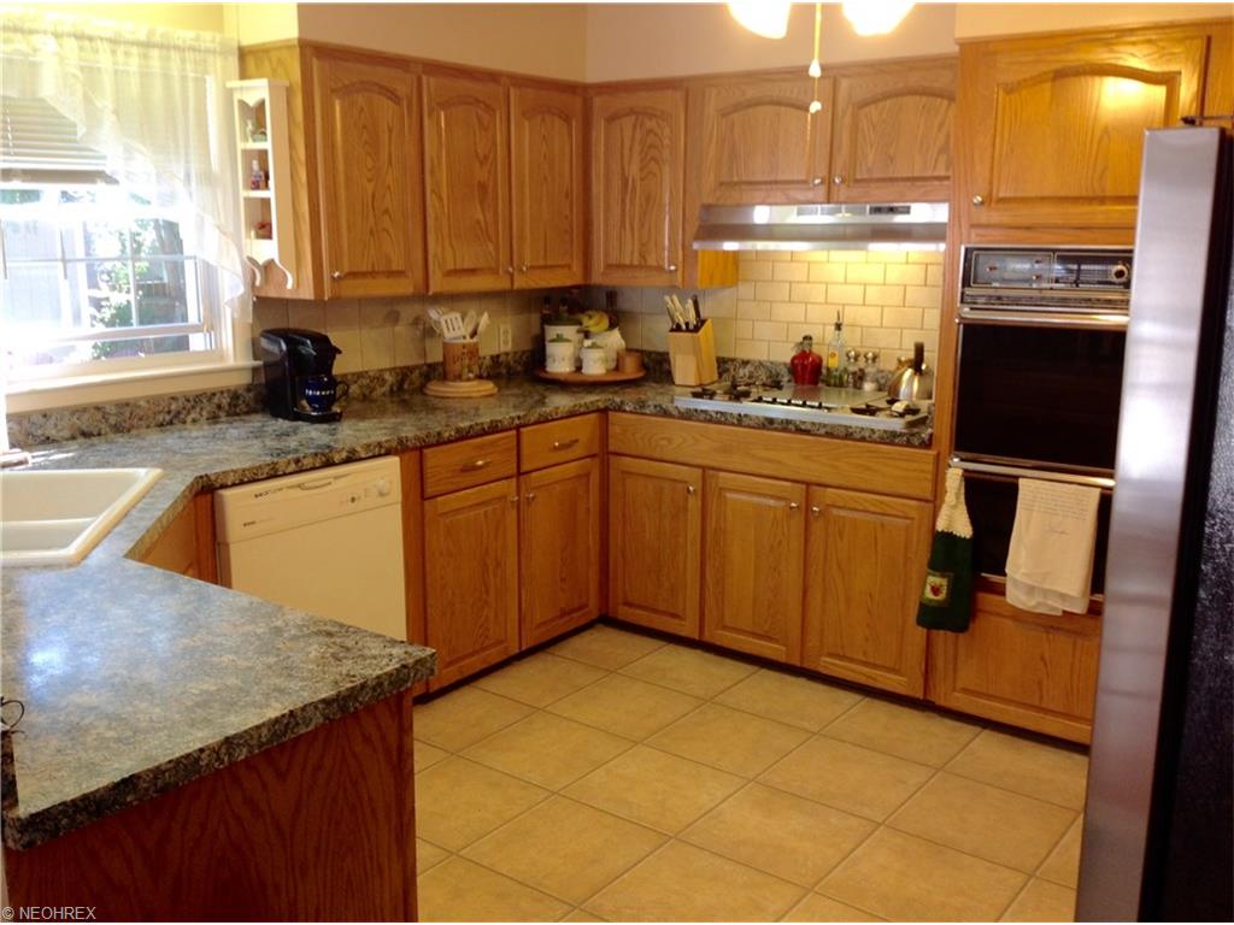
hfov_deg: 52.6
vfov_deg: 40.7
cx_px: 617
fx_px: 1248
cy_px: 462
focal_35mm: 35
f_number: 2.4
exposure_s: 1/30
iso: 64
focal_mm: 4.28
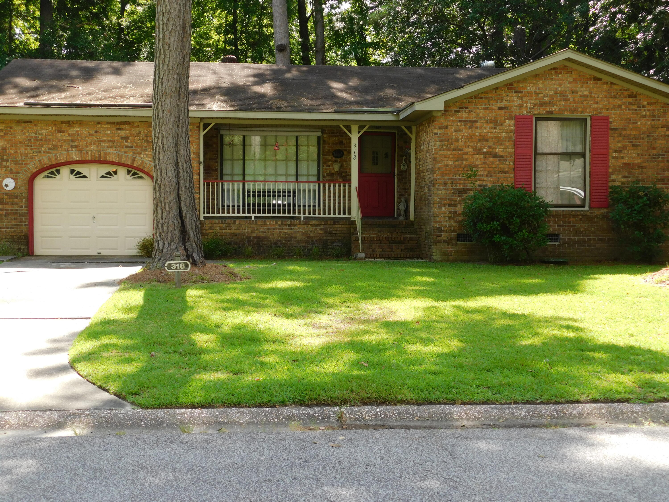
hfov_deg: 37.5
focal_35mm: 51
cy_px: 251
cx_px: 334
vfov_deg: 28.6
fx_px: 986
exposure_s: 1/200
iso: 125
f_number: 3.8
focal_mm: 9
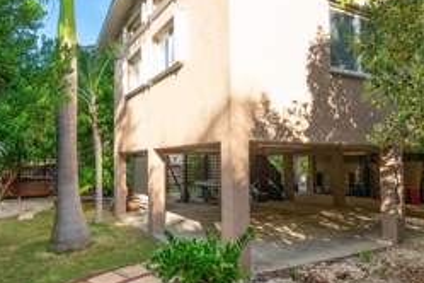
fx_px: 318
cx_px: 180
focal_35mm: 27
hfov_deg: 67.0
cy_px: 142
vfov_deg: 47.9
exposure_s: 1/200
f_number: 8
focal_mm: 14
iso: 320
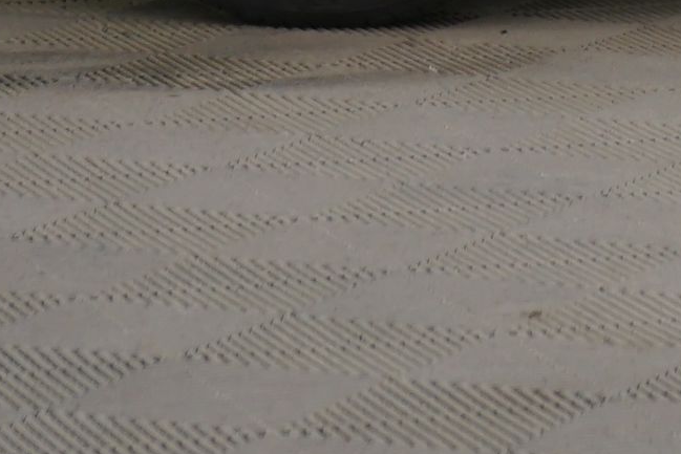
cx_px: 1502
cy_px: -860
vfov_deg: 4.6
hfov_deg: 6.9
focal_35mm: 285
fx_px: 5392
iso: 400
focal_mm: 47
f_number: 5
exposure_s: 1/8
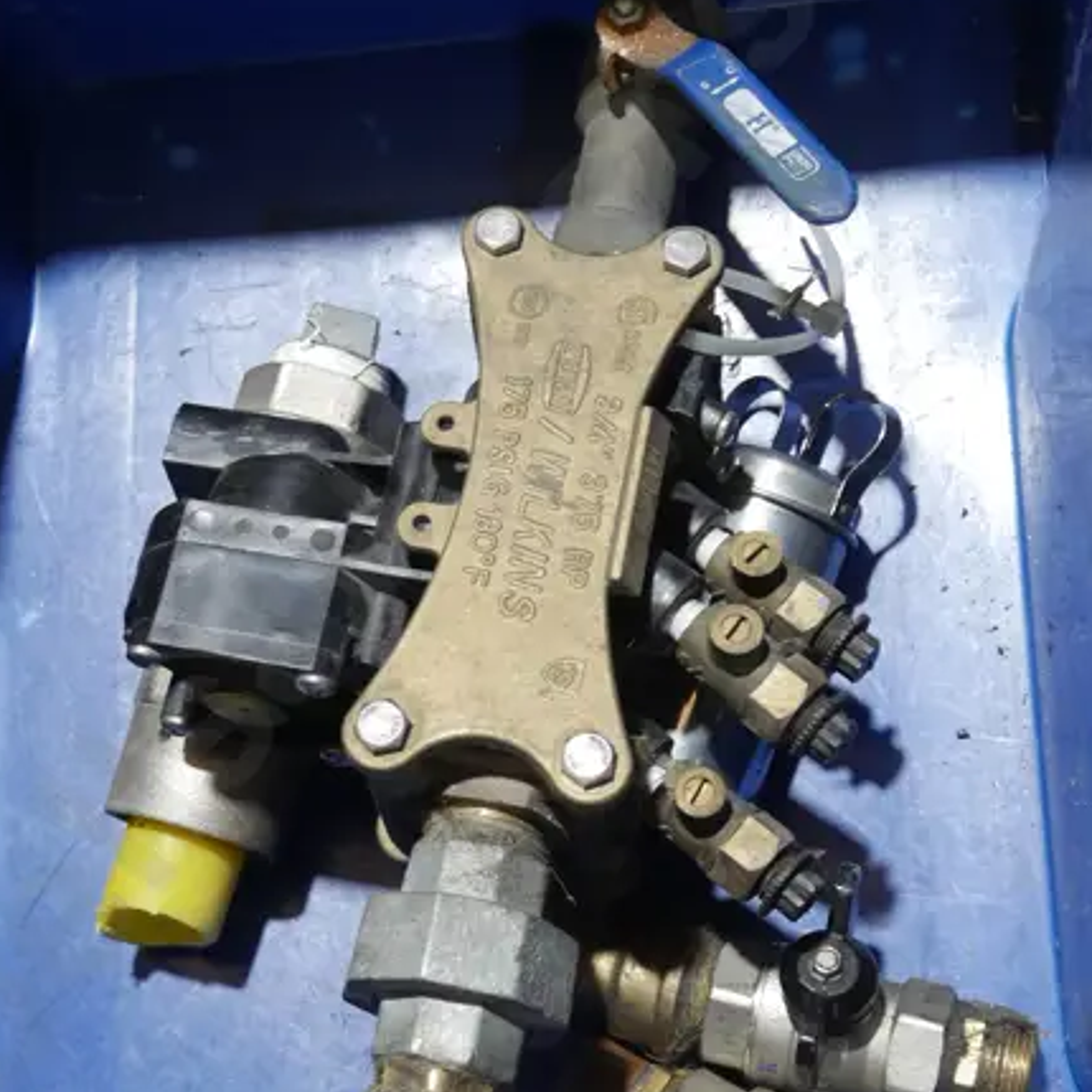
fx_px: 2106
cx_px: 371
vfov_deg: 29.1
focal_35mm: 59
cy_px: 516
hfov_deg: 28.9
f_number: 3.5
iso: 320
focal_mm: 14
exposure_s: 1/60
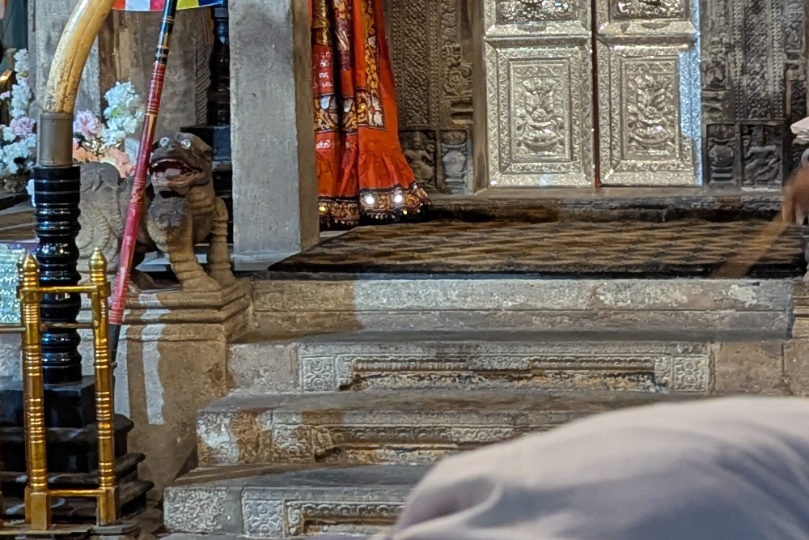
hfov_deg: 20.0
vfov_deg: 13.3
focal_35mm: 102
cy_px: 45
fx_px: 2292
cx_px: 412
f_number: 1.85
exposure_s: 1/50
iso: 675
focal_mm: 6.81
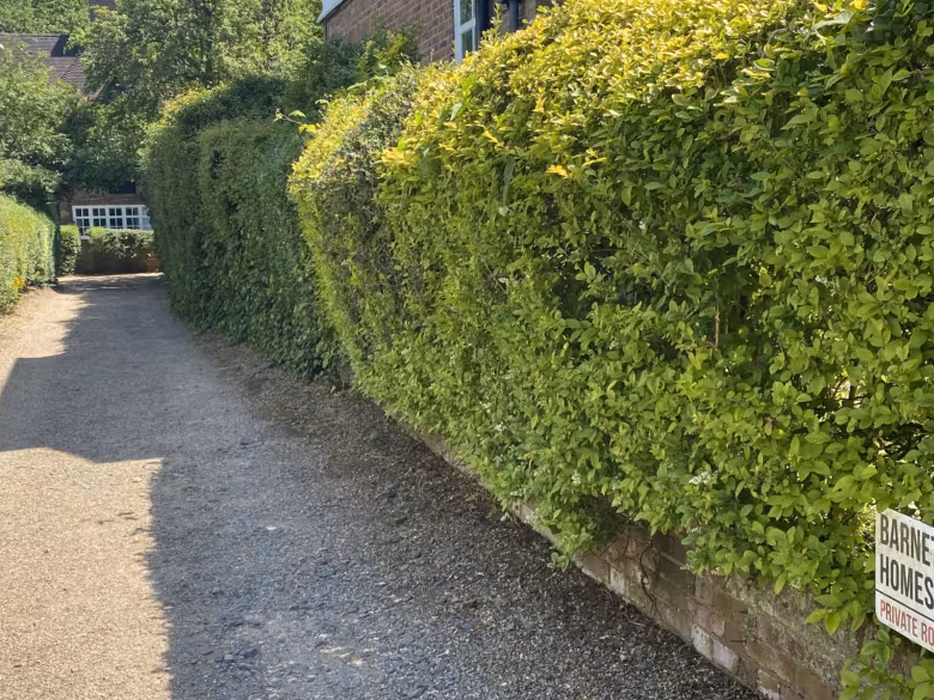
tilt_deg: -7.1
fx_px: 1079
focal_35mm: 40
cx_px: 417
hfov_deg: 46.7
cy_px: 370
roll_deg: +1.6
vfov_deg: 35.9
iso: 32
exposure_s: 1/858
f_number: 1.8
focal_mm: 4.25
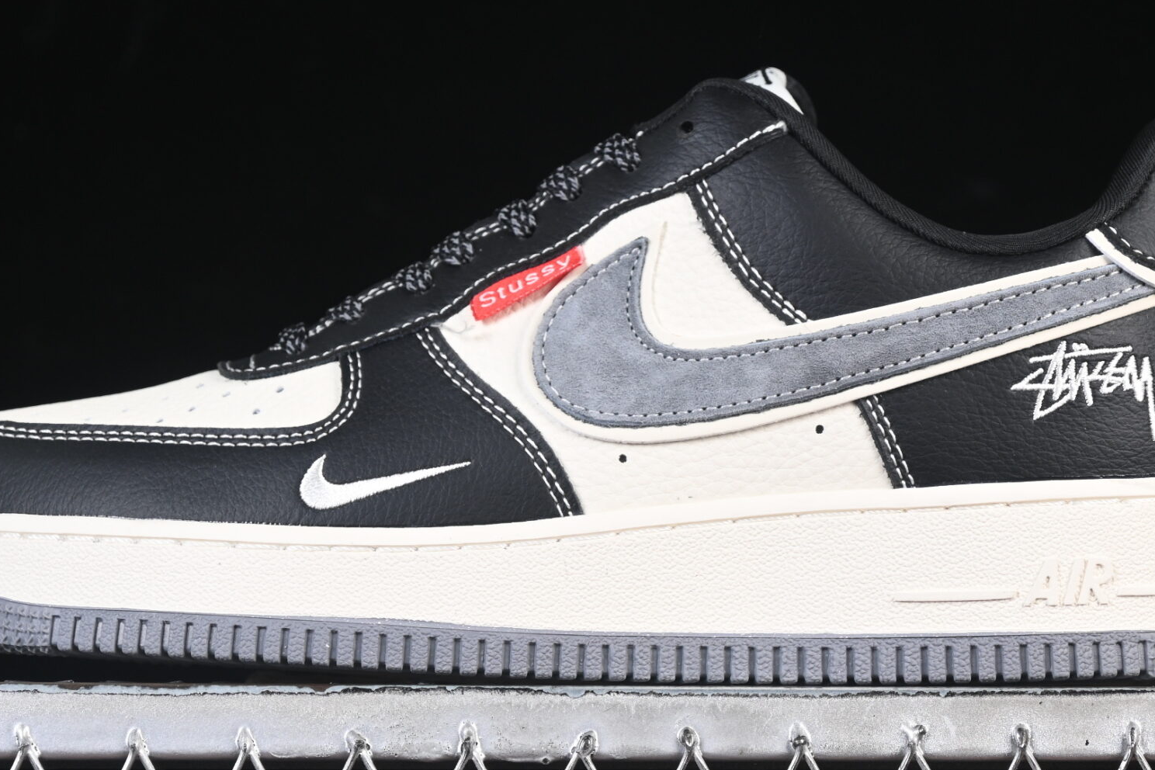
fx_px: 4138
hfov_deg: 15.9
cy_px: 277
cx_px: 589
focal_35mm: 129
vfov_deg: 10.6
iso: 160
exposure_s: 1/60
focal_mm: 50
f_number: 6.3
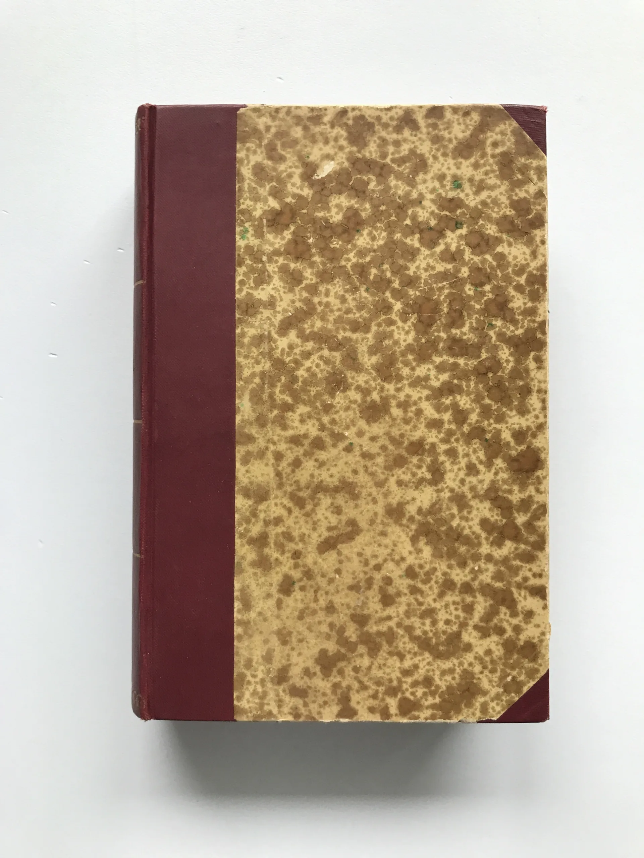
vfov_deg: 63.4
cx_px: 322
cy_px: 429
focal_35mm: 28
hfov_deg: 49.7
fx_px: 695
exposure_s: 1/33
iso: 32
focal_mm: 3.99
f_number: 1.8
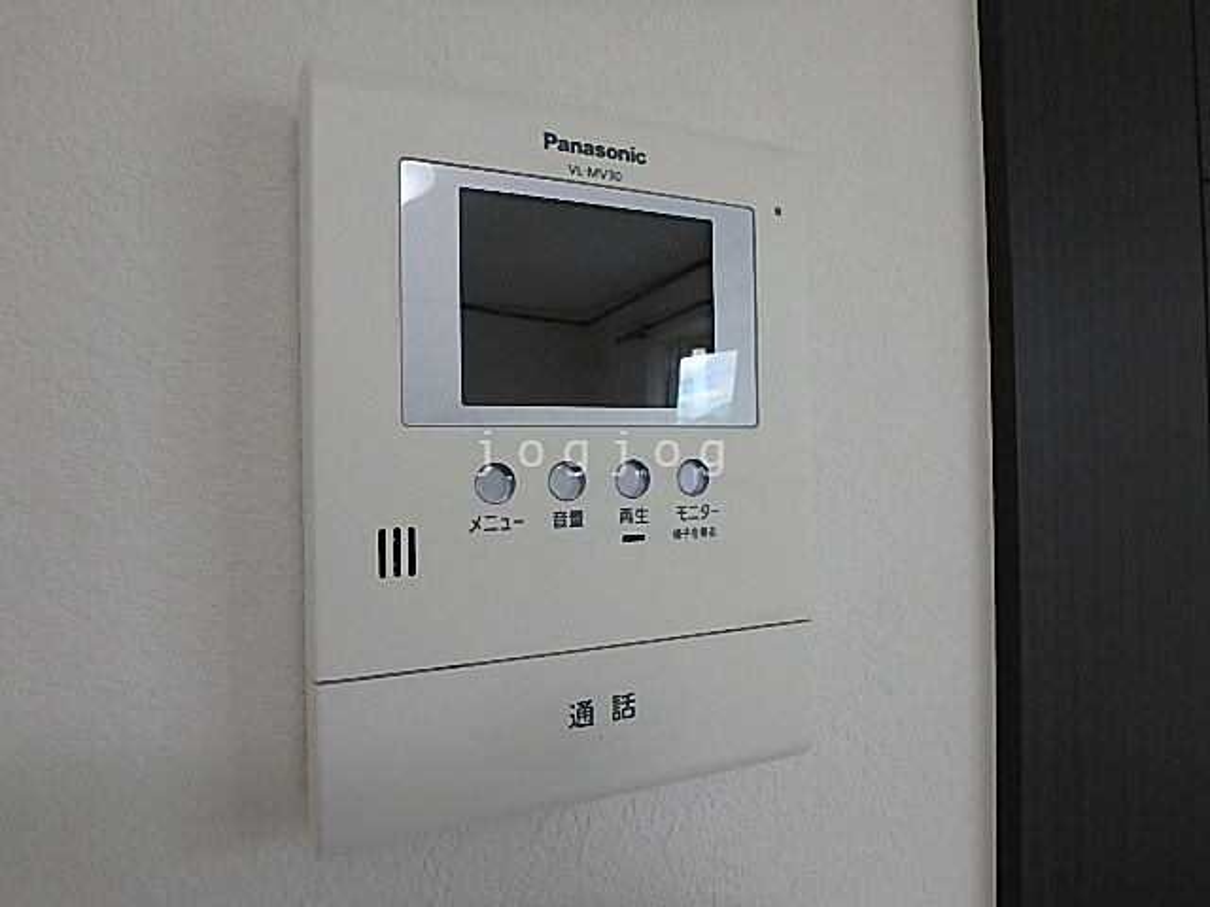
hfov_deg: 79.0
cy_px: 454
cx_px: 605
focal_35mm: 21
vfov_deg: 63.4
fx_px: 734
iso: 200
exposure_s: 1/40
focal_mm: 3.7
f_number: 3.5
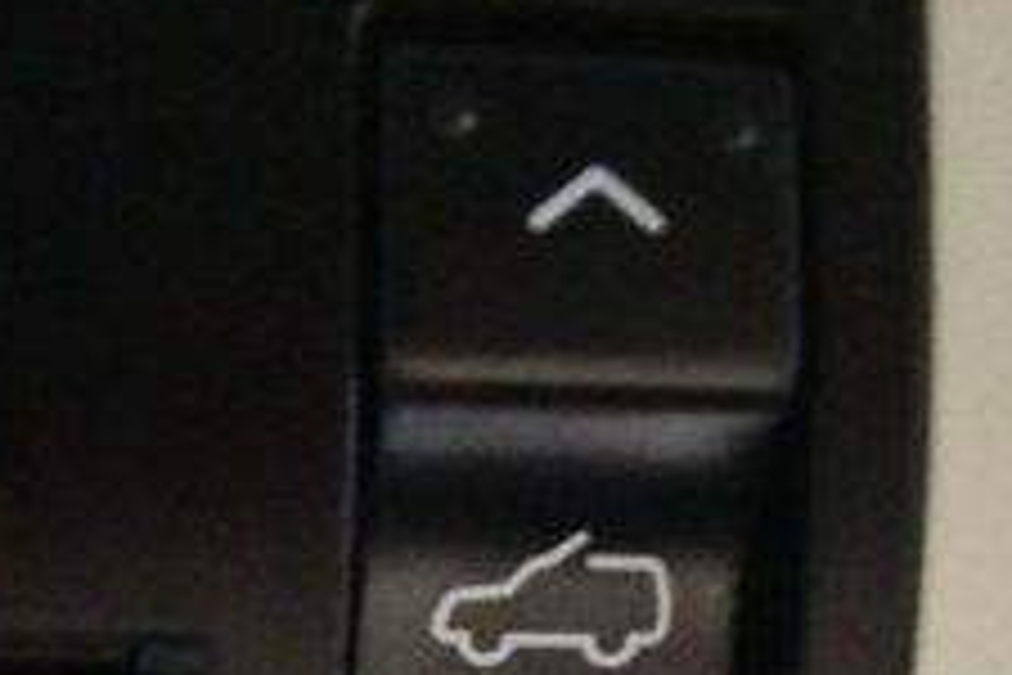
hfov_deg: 16.1
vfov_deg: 10.7
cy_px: 1044
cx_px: -130
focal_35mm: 123
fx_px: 3457
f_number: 3.5
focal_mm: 18
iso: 12800
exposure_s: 1/60
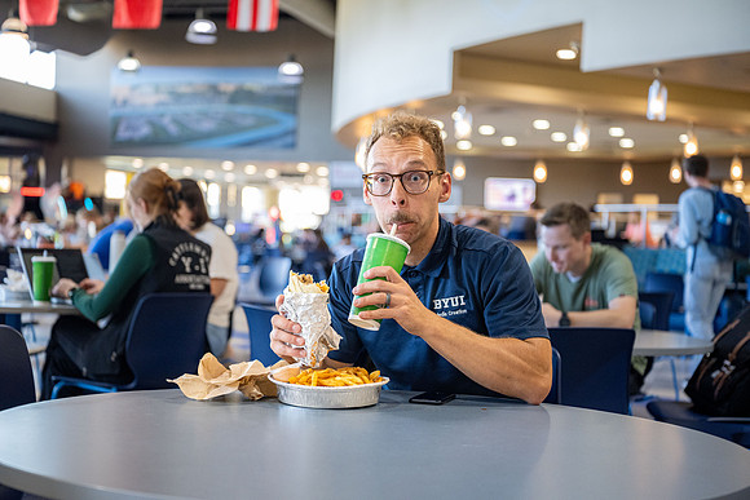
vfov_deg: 25.1
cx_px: 375
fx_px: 1125
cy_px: 250
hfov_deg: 36.9
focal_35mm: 54
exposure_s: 1/200
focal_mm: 54
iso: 1250
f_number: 2.8
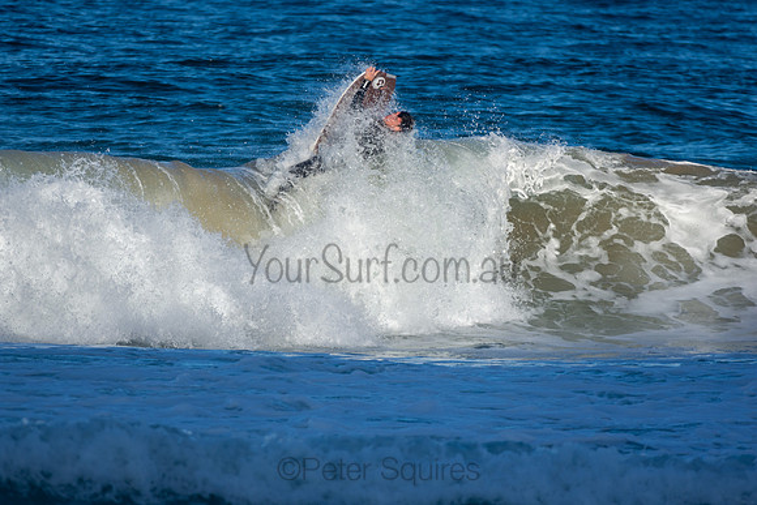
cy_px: 252
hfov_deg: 2.7
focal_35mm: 750
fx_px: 15774
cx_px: 378
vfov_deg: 1.8
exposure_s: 1/1000
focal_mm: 500
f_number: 5.6
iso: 110
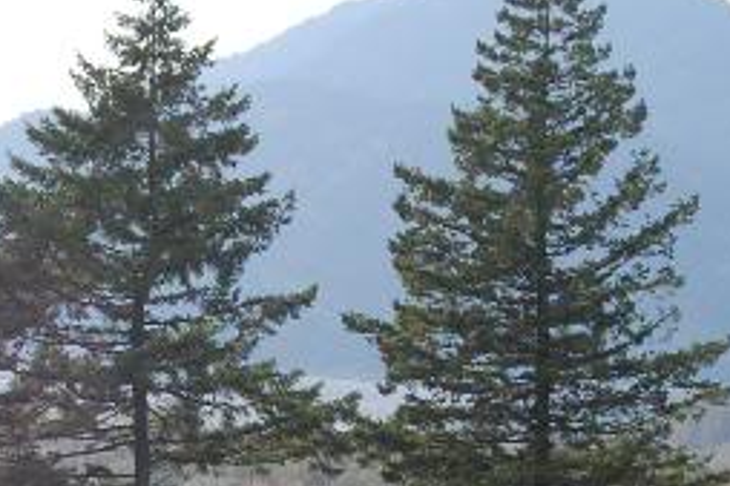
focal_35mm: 151
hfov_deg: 13.5
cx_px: 103
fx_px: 3060
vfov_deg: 8.9
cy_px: 608
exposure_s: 1/200
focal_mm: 32
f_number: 10
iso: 400
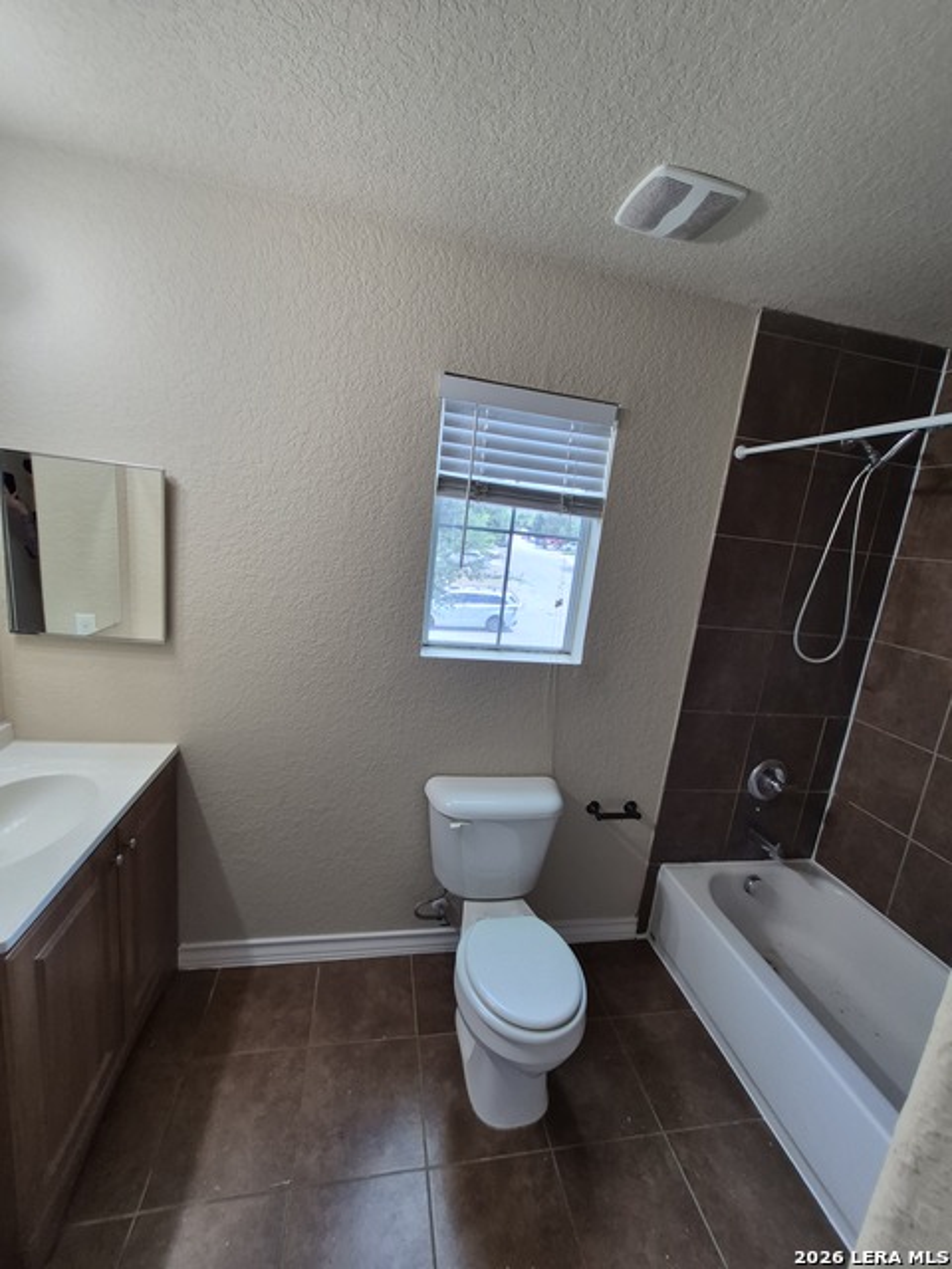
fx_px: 477
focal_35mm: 13
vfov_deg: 106.2
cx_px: 476
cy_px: 634
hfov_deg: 89.9
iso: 100
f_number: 2.2
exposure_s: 1/60
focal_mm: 1.74
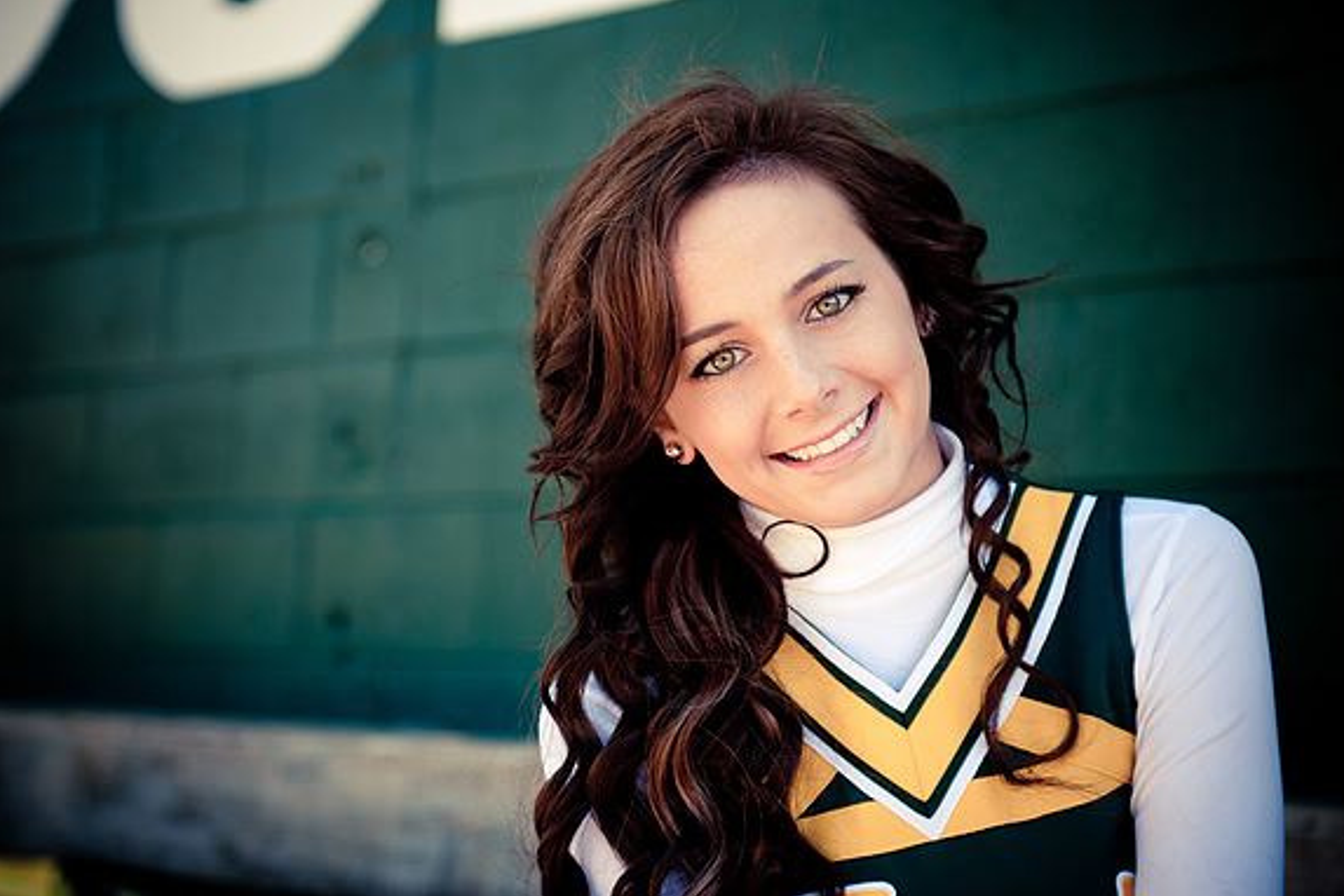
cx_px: 671
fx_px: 3397
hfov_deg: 22.4
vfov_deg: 15.0
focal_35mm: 91
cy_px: 447
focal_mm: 60
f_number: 2.8
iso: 200
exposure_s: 1/500
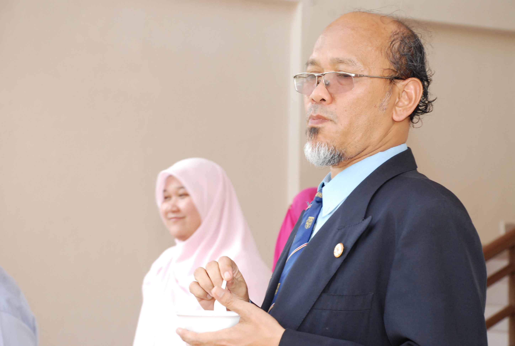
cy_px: 173
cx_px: 258
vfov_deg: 12.2
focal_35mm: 112
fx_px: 1613
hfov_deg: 18.1
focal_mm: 75
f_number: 6.3
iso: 800
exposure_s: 1/80
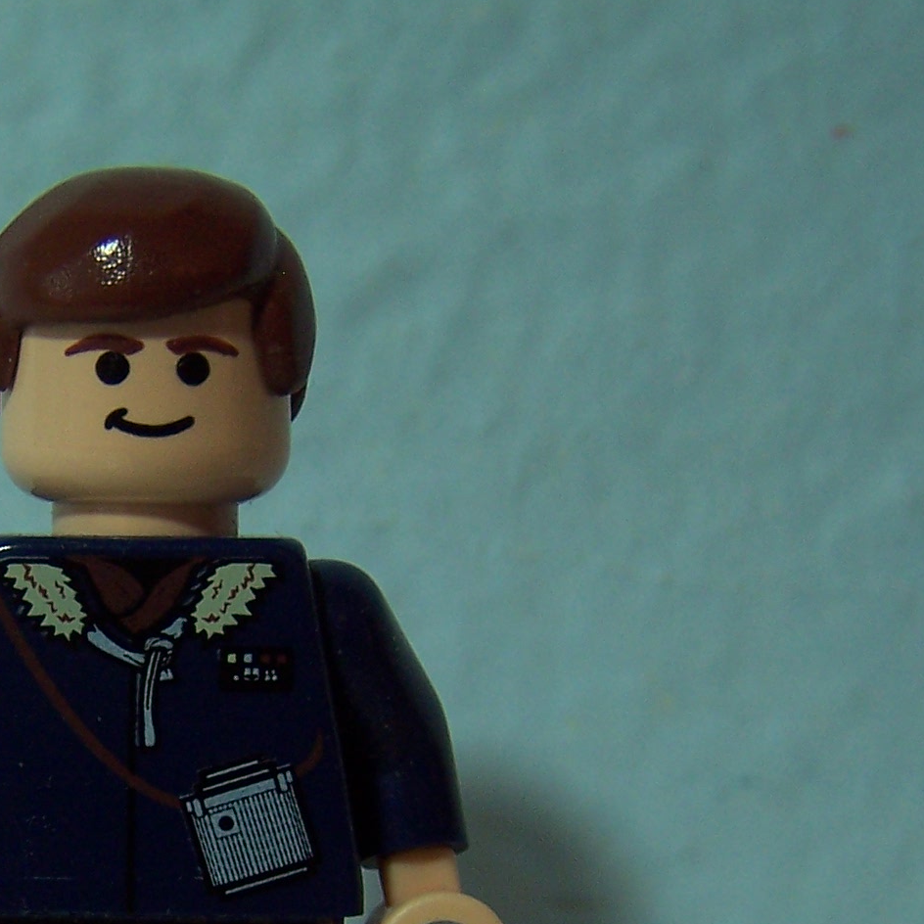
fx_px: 2476
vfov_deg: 20.9
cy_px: 727
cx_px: 127
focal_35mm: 82
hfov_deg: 20.8
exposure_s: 1/30
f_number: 2.8
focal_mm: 6.3
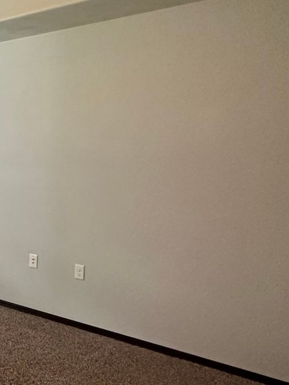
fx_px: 490
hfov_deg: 24.5
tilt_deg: -6.7
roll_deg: -0.3
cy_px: 197
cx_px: -158
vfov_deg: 43.0
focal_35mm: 44
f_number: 2.2
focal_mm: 2.22
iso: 250
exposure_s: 1/120
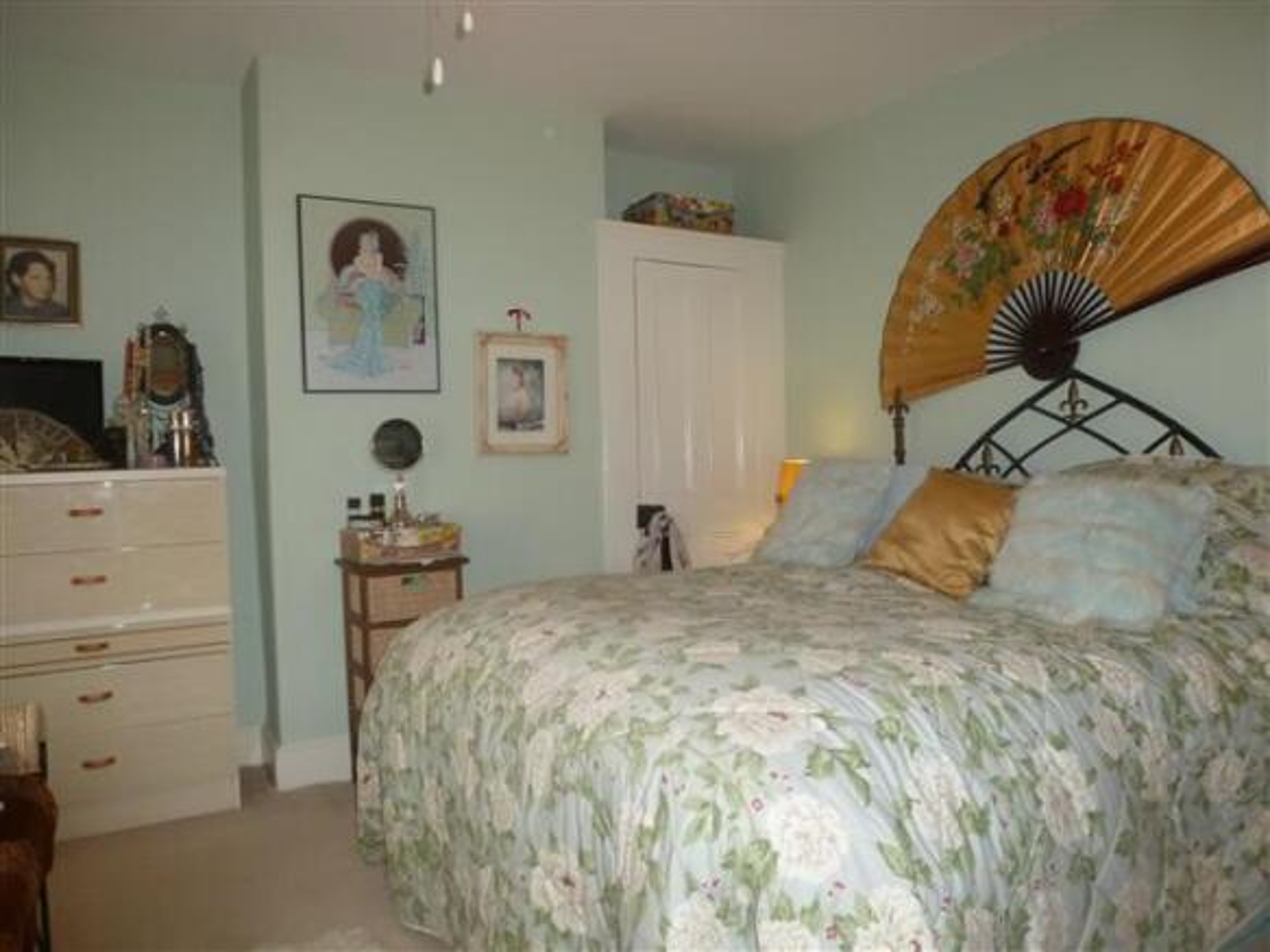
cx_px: 635
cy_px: 476
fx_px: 880
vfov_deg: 56.8
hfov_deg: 71.6
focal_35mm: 24
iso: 200
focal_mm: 4.3
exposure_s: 1/60
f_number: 3.3
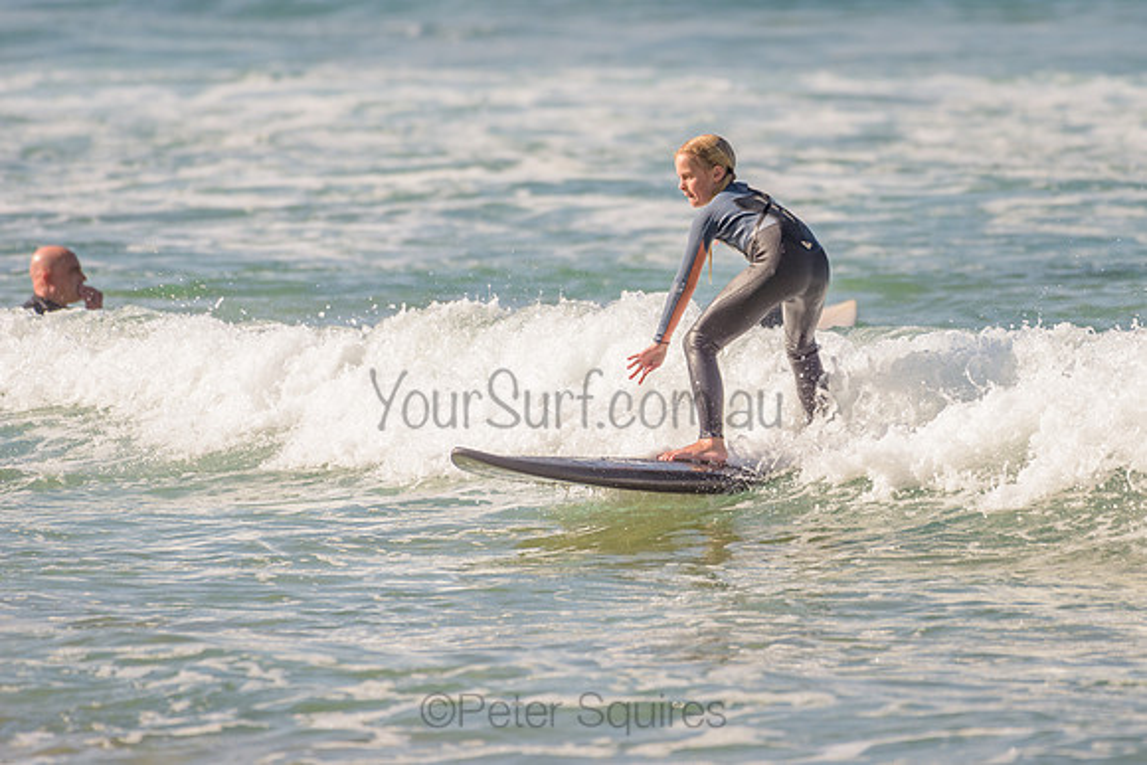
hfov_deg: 3.4
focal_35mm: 613
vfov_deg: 2.2
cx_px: 704
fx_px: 19546
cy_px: 296
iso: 160
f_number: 5.6
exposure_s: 1/2000
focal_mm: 500
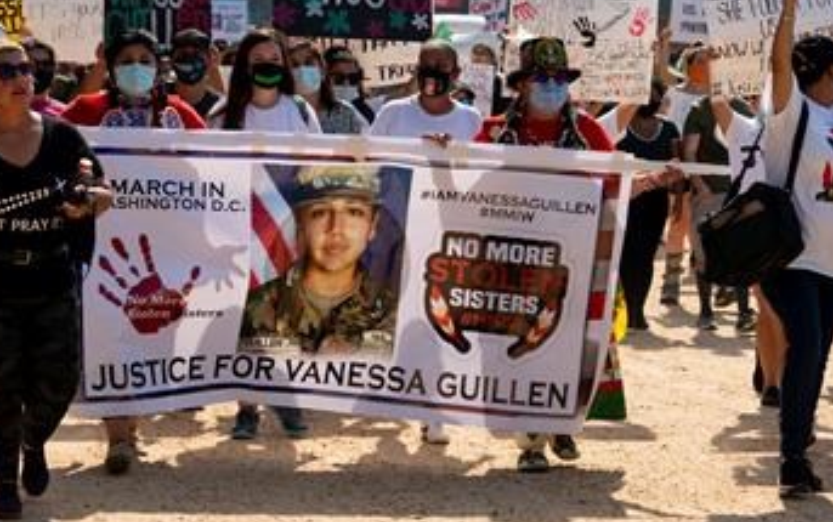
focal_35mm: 135
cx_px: 287
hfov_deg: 15.4
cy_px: 96
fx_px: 3067
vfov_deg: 9.7
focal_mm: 70
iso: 100
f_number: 4.5
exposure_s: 1/400
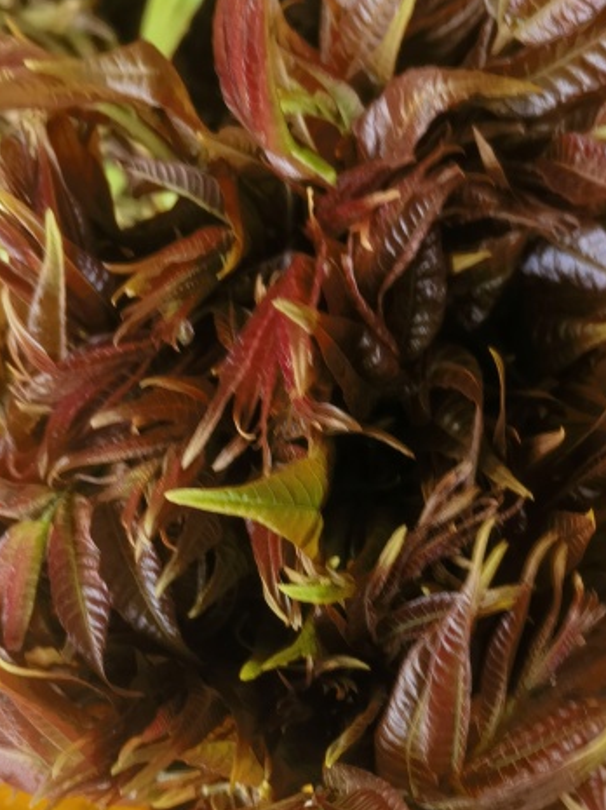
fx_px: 1449
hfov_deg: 23.6
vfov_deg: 30.8
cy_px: 586
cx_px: 336
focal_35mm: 62
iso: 100
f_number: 1.9
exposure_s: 1/60
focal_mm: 6.67
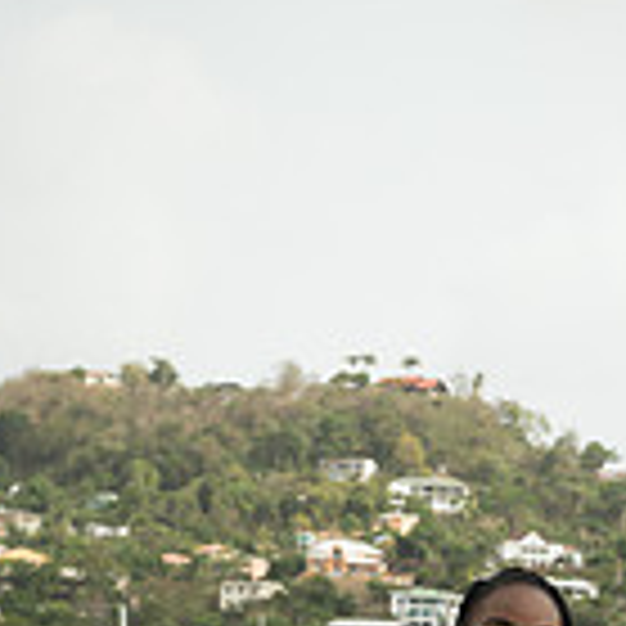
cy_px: 982
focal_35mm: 160
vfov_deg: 10.5
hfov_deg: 10.9
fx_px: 3274
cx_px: 500
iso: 100
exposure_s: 1/160
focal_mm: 58
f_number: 7.1
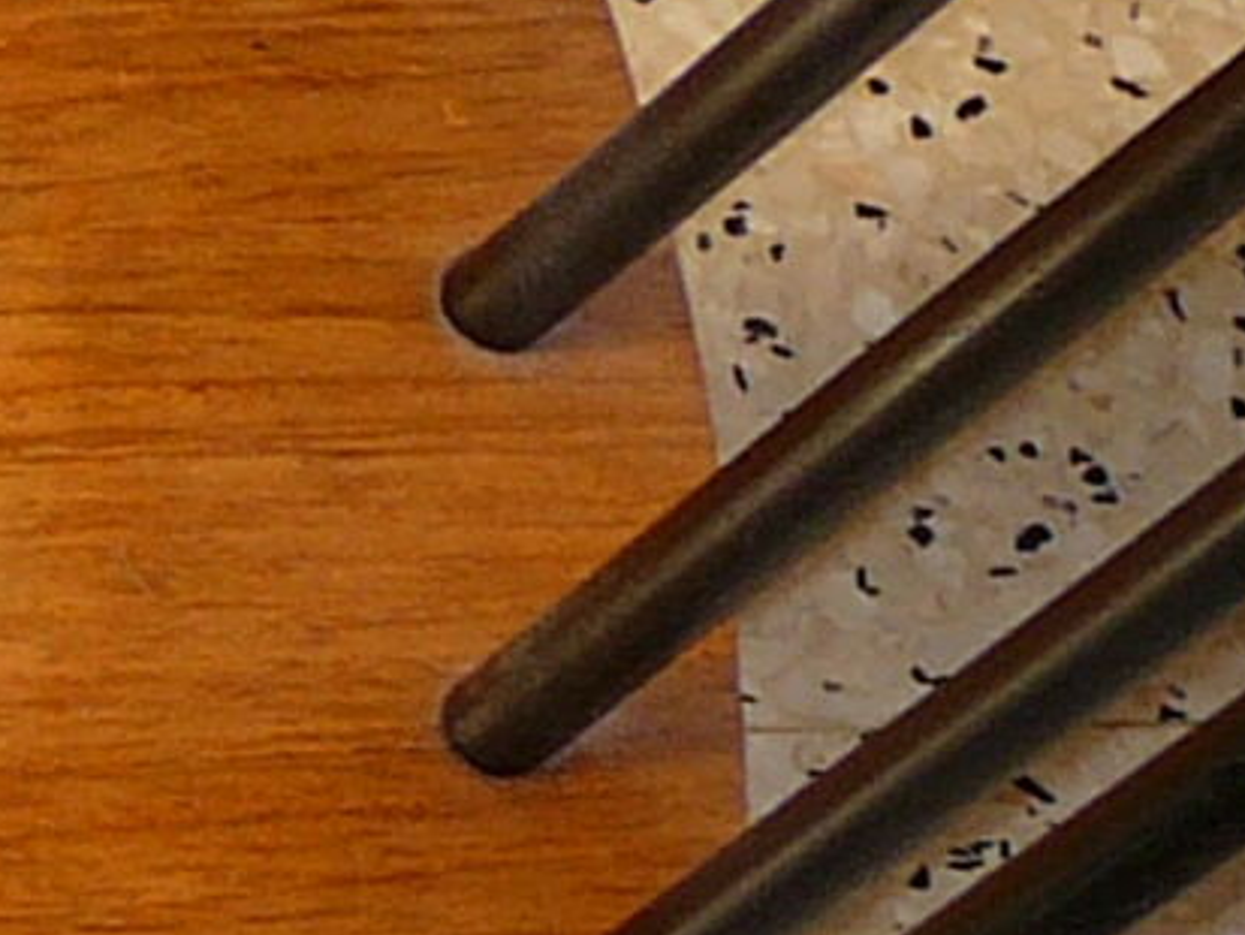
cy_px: 461
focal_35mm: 217
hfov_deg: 8.0
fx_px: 7807
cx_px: -2333
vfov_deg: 6.9
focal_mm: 5.2
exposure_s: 1/125
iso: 80
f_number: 2.8
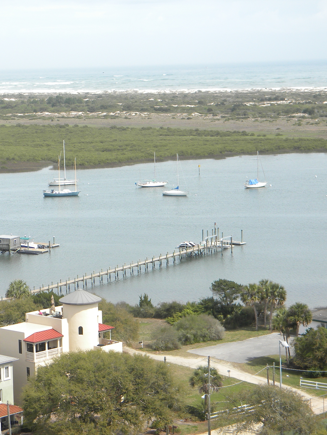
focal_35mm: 90
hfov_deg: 16.3
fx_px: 1133
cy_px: 218
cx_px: 75
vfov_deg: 21.8
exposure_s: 1/524
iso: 80
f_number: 4.3
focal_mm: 12.2
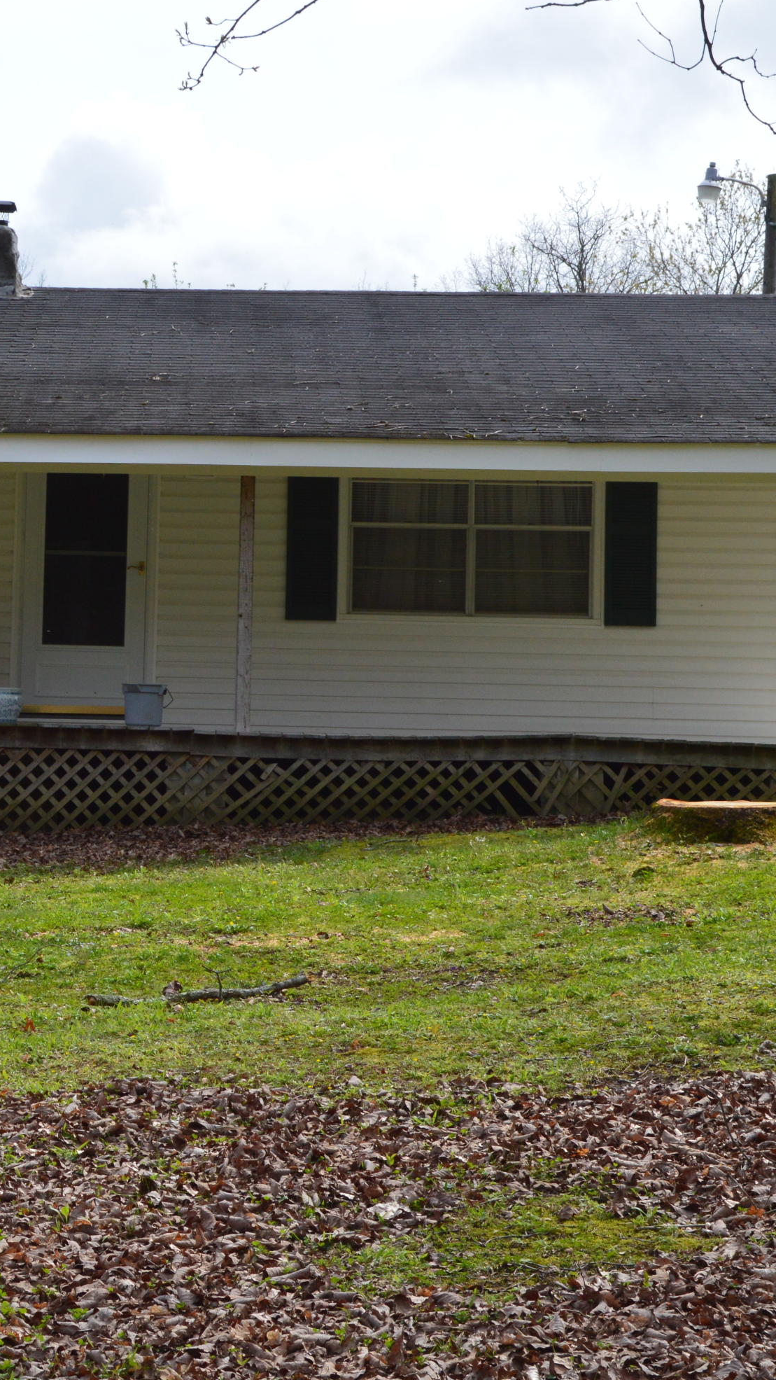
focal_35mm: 86
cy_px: 683
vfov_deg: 24.7
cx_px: -66
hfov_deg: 13.8
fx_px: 3145
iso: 400
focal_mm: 36
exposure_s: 1/320
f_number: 11
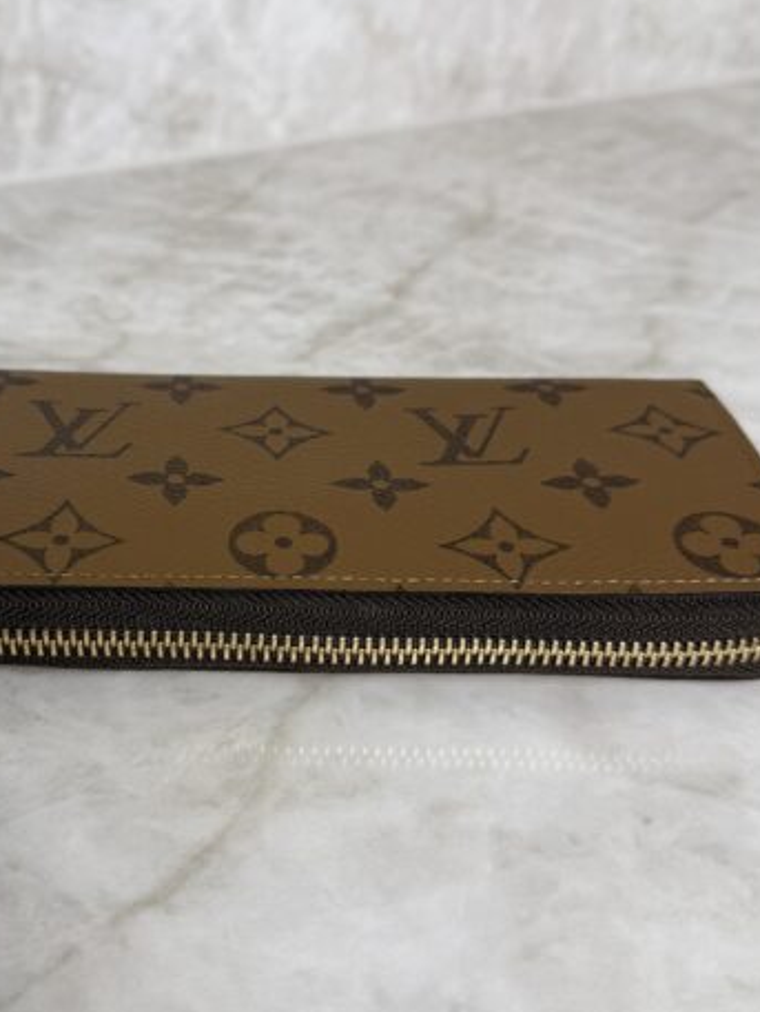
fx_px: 1229
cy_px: 496
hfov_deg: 34.0
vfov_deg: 44.8
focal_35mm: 42
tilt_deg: -31.9
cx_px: 248
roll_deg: -2.0
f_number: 1.78
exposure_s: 1/120
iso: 125
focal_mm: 6.76
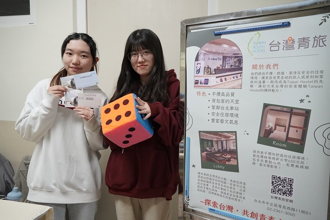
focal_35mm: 27
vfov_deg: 47.9
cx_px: 165
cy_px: 110
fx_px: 247
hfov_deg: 67.4
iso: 3200
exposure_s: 1/160
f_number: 4
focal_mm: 18
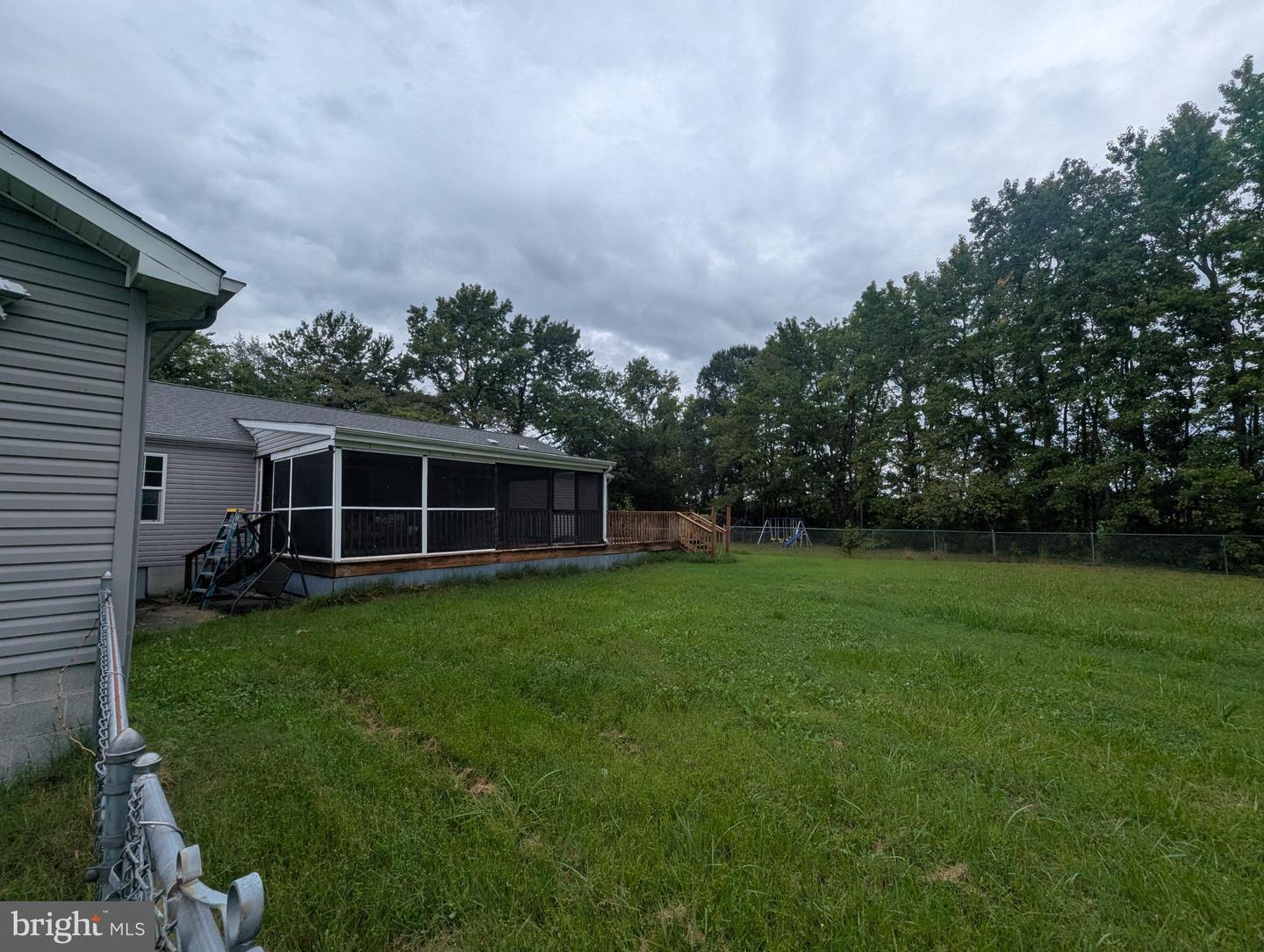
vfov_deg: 90.1
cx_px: 632
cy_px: 476
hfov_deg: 106.1
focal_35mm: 13
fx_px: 475
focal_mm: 1.95
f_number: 2.2
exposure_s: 1/1422
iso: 49
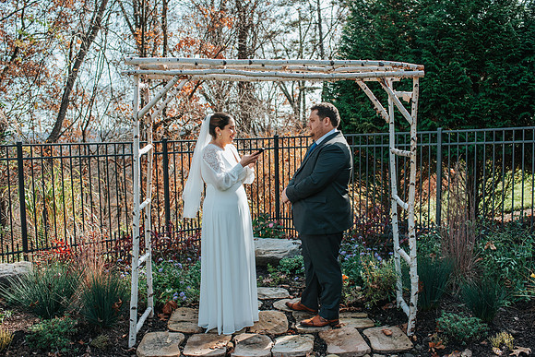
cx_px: 282
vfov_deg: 35.6
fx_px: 556
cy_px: 172
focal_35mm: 37
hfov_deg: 51.3
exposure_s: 1/1250
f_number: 3.5
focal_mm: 35
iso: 450
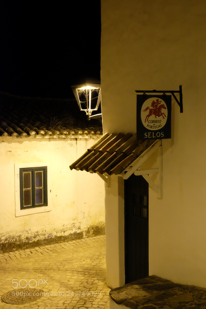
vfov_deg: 45.4
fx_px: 369
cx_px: 103
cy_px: 154
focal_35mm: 43
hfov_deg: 31.2
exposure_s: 1/28
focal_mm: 28.9
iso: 6400
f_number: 8
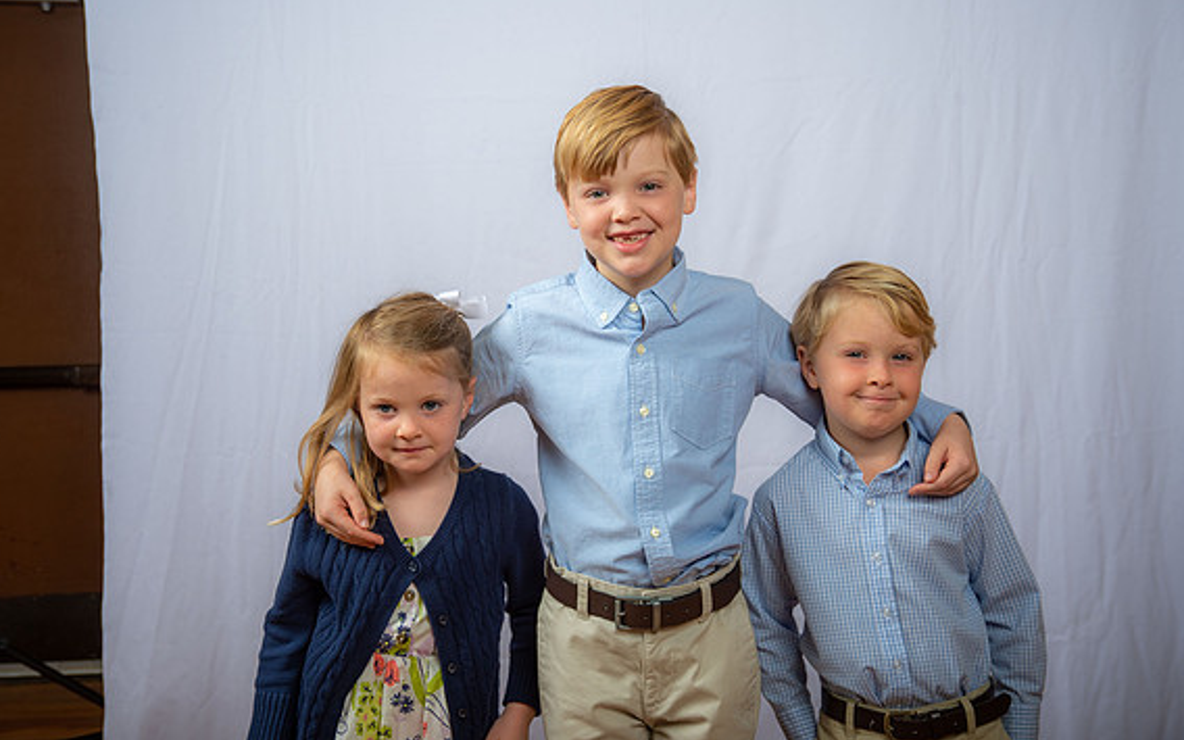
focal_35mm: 52
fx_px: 1678
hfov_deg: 38.9
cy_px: 361
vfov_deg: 24.9
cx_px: 588
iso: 250
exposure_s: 1/200
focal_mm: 50
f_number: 6.3
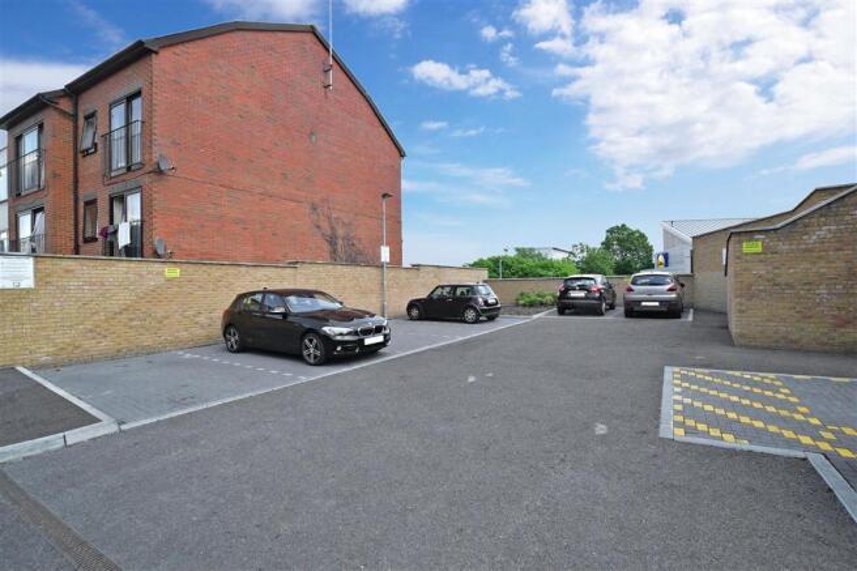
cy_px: 286
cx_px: 428
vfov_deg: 72.0
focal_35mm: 16
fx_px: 393
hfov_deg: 95.0
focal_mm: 11
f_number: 7.1
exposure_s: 1/200
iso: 400
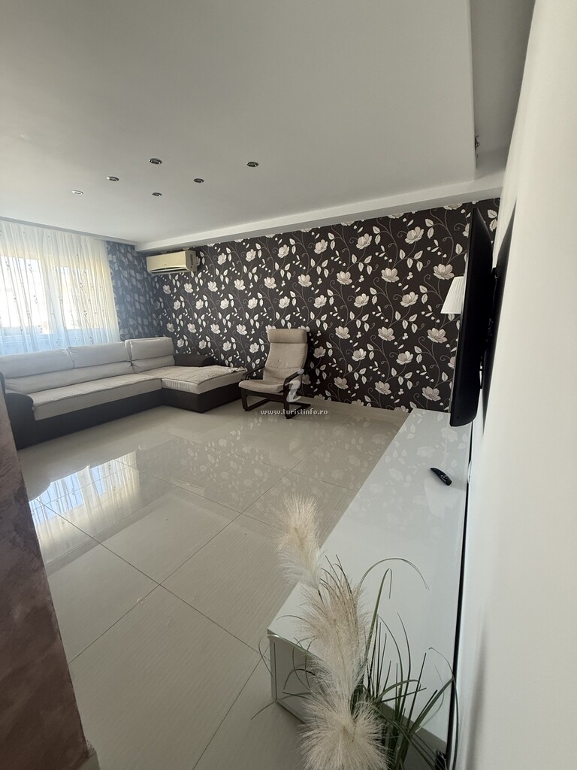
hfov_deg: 85.7
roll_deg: +0.1
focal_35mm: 14
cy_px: 385
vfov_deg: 102.1
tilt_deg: -13.3
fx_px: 311
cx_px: 288
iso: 320
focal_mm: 2.22
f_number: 2.2
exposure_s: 1/69
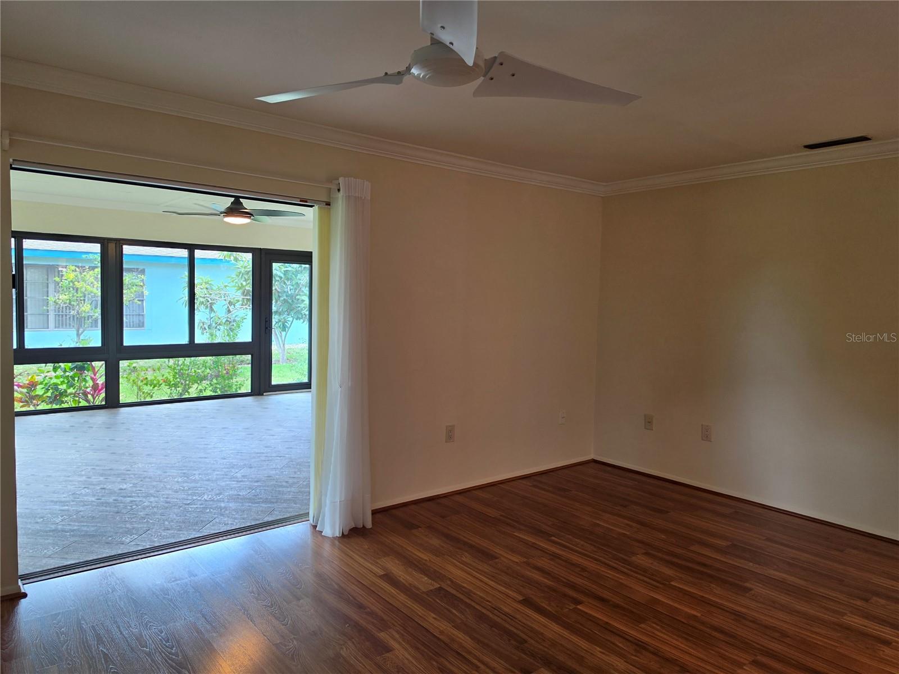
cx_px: 450
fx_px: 597
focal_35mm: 23
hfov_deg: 73.9
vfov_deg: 58.9
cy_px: 337
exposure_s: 1/120
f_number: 1.4
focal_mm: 6.5
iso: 80
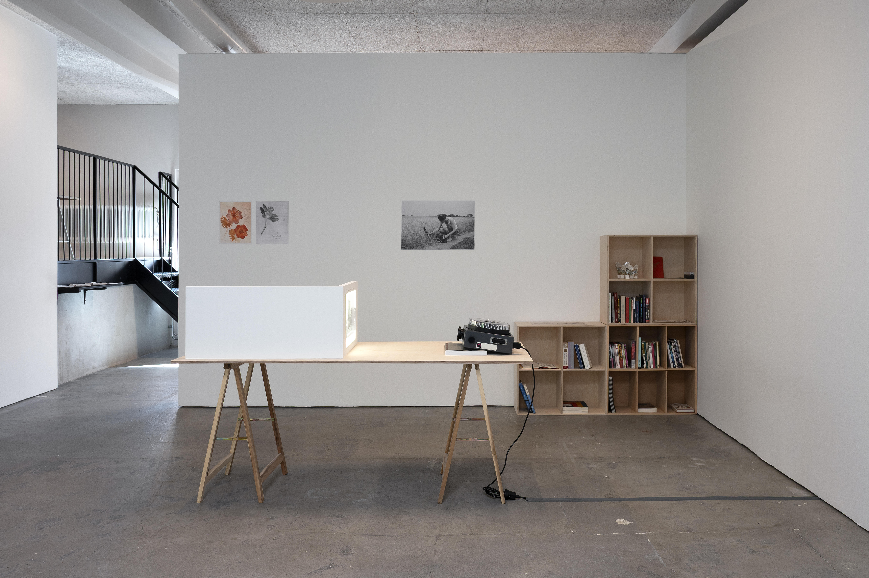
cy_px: 289
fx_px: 712
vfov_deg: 44.2
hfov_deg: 62.8
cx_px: 434
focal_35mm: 30
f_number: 11
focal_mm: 29.5
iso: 200
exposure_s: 1
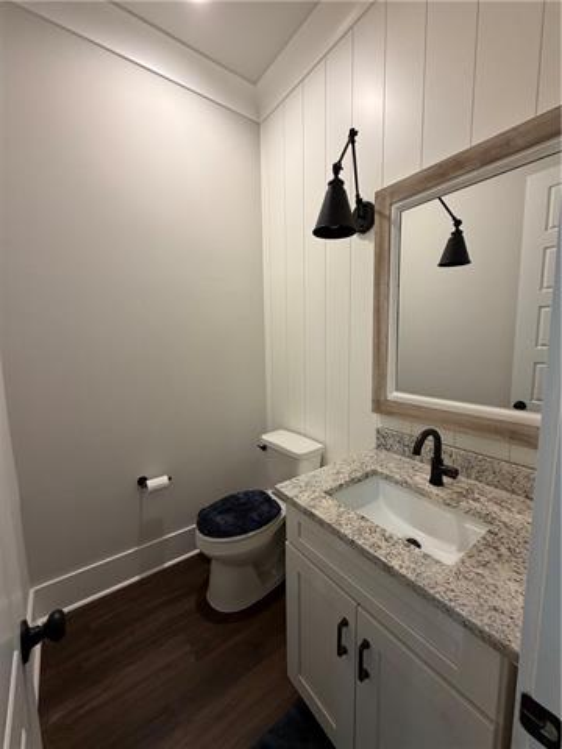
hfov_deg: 85.7
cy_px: 374
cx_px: 281
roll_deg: -0.1
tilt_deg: -6.5
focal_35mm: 14
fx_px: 303
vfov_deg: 102.1
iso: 200
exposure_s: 1/60
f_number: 2.2
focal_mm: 2.22
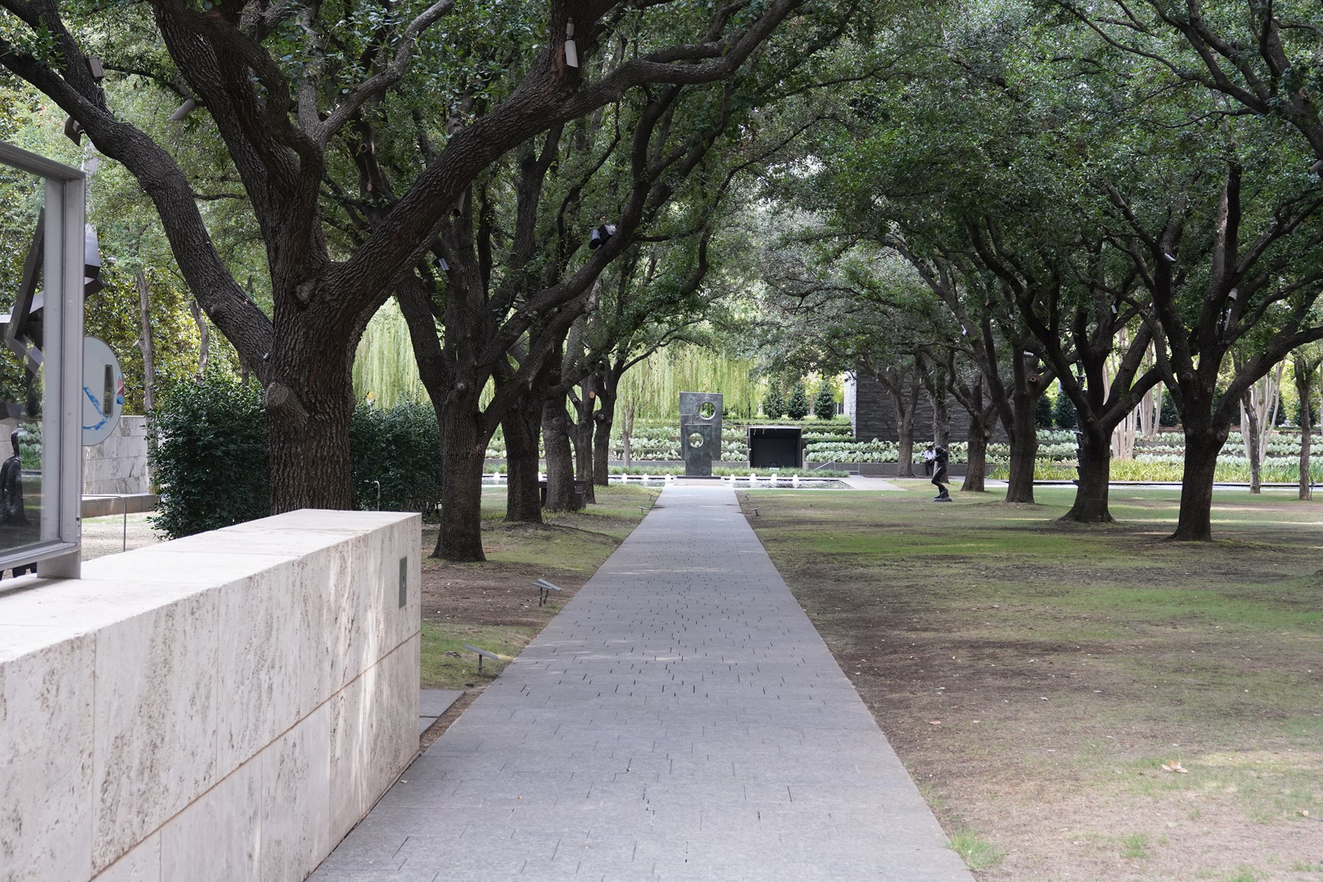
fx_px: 1801
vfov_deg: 27.5
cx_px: 662
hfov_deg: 40.3
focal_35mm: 49
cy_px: 441
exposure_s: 1/100
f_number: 8
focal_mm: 49
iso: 1250
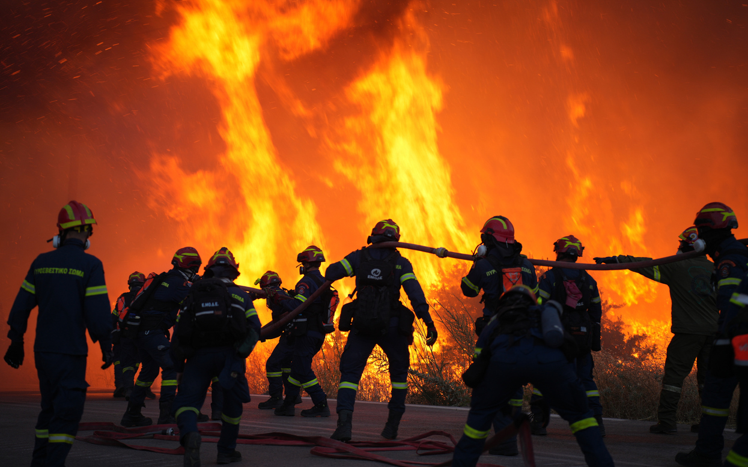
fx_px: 1570
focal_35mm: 77
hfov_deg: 26.8
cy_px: 241
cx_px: 374
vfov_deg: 16.9
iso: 160
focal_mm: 75
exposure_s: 1/100
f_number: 2.8
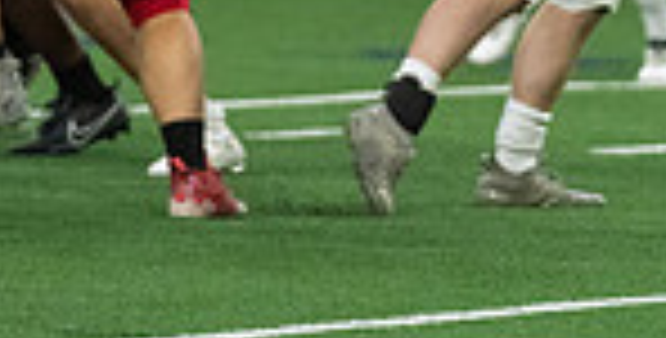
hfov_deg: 2.6
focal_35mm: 839
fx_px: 14477
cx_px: -108
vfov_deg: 1.3
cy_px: -206
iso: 5000
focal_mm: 200
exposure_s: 1/1250
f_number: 3.2
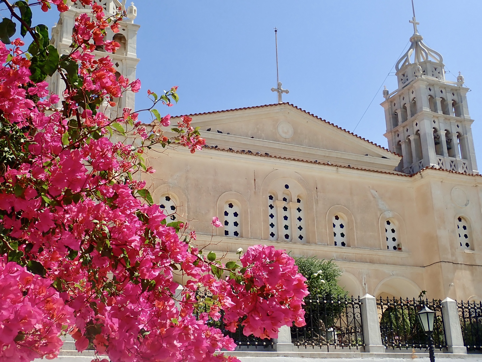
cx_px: 241
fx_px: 557
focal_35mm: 40
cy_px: 181
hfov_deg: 46.8
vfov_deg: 36.0
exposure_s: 1/1000
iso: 100
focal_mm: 7.34
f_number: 4
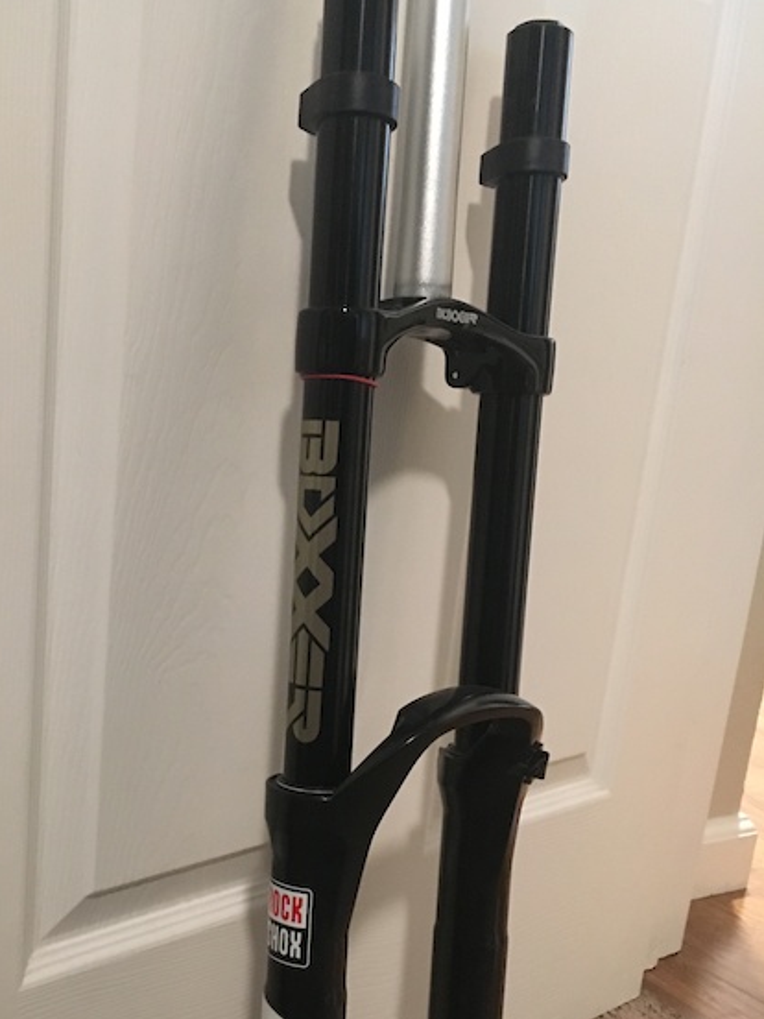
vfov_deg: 44.4
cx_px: 212
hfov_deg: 33.8
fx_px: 1236
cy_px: 648
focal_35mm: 42
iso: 400
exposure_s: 1/15
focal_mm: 4.15
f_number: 2.2
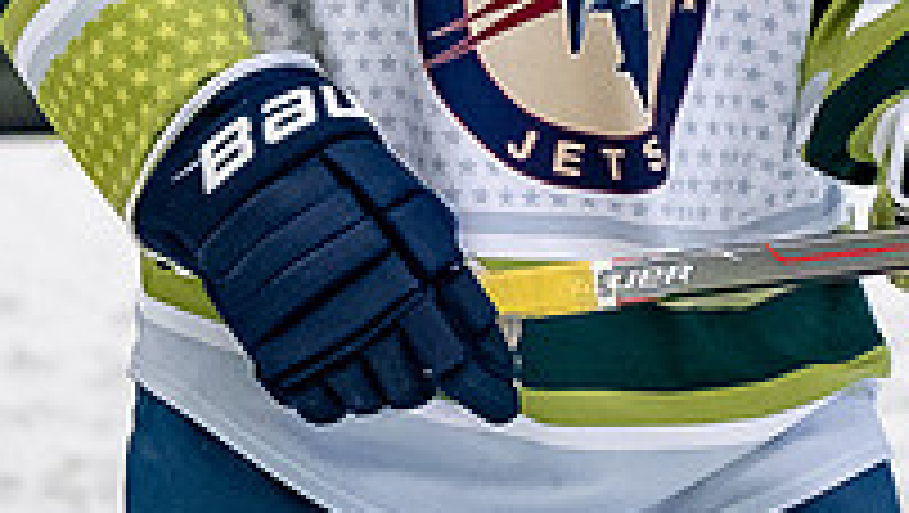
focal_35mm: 1325
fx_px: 31962
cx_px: 741
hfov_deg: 1.6
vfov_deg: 0.9
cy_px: -667
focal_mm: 185
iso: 2000
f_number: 3.2
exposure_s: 1/800
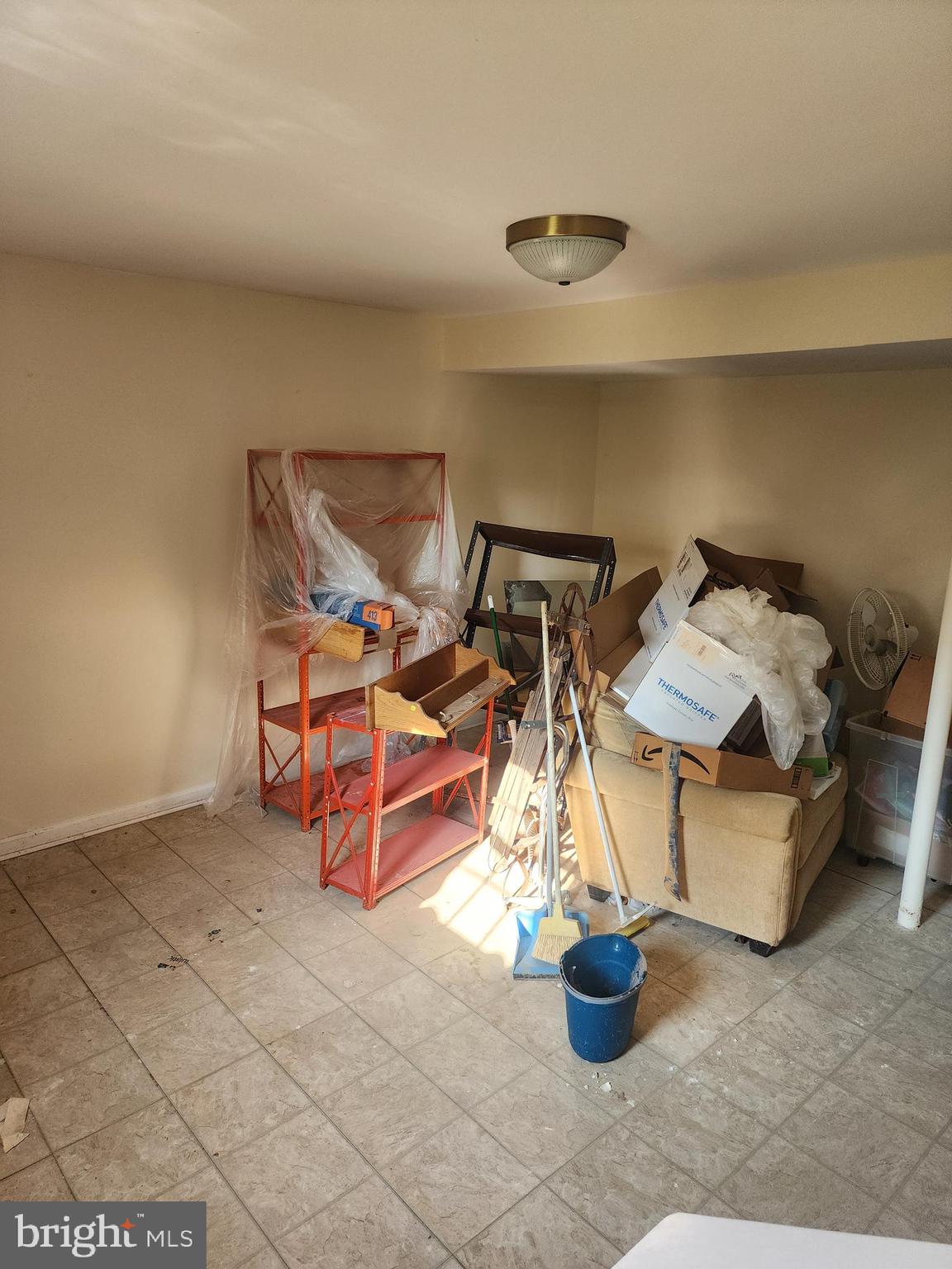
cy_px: 634
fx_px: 843
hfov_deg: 58.9
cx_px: 476
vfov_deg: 73.9
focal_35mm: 23
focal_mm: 6.4
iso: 200
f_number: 1.8
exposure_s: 1/180
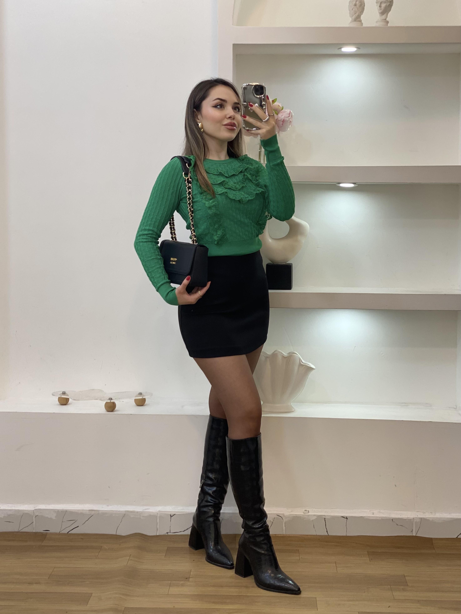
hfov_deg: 28.0
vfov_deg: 36.8
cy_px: 307
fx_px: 923
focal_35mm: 52
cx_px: 230
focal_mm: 6
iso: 64
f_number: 2
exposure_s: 1/100
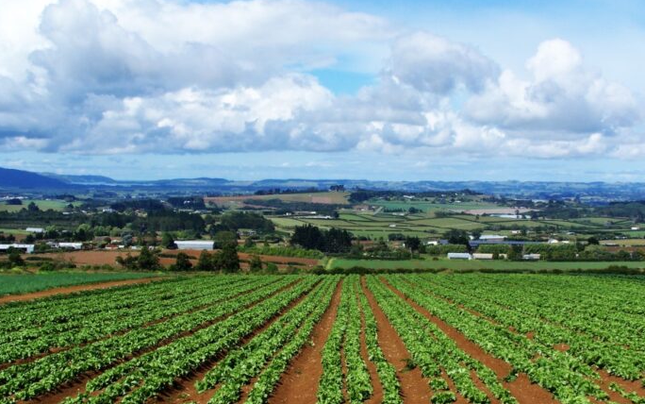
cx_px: 324
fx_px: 967
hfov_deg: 36.9
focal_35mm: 55
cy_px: 212
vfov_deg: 23.6
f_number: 6.3
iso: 80
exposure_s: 1/500
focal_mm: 8.5
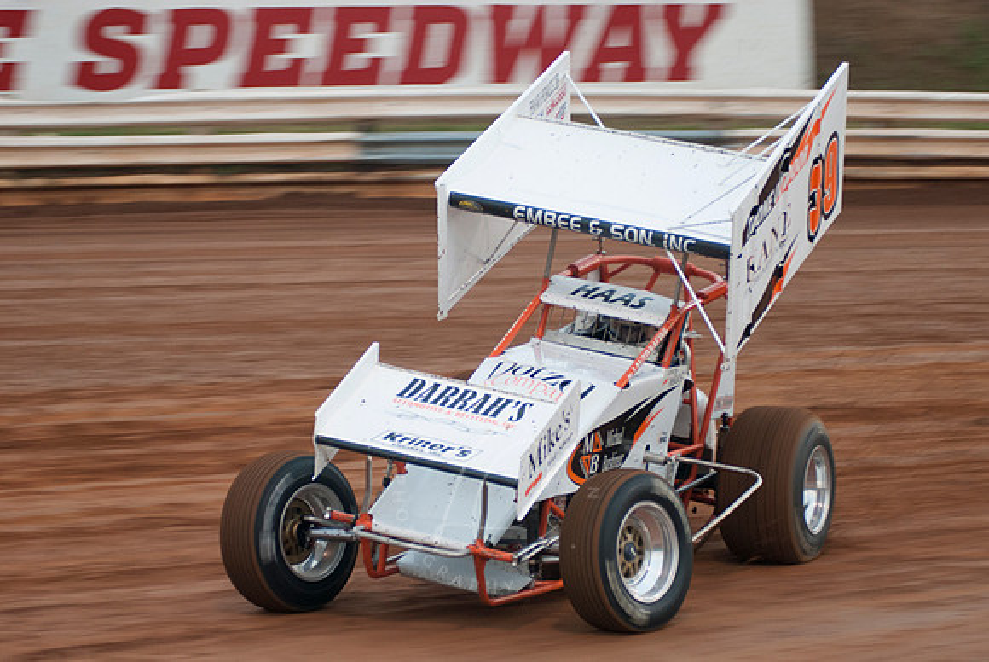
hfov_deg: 17.0
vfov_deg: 11.4
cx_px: 494
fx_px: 3300
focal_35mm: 120
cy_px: 331
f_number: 3.2
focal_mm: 80
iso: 400
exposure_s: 1/320
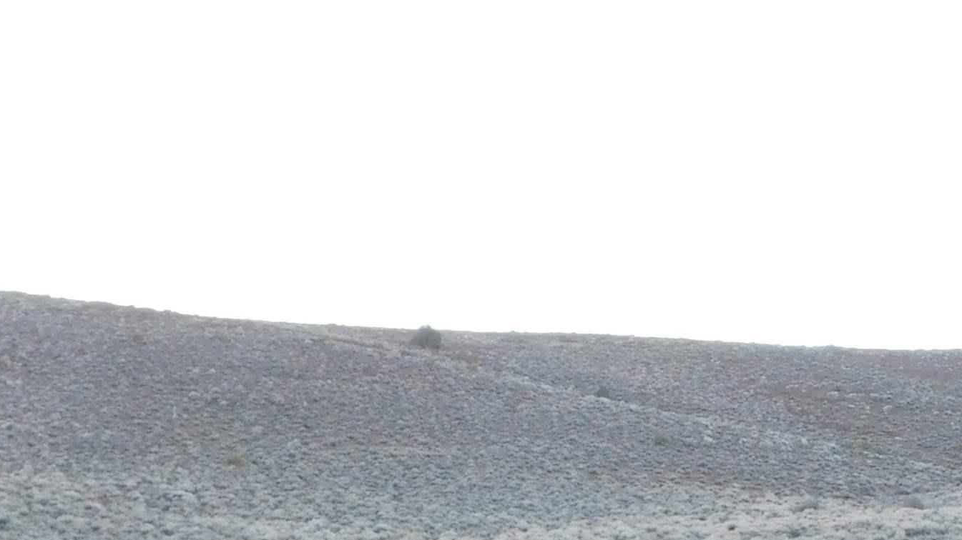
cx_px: 428
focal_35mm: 112
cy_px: 711
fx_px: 2856
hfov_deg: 19.1
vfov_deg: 10.6
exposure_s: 1/50
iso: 125
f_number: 3.7
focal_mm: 8
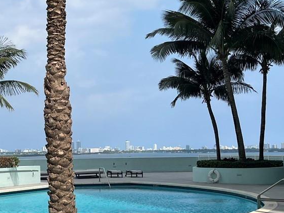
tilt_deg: +2.1
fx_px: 607
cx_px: 29
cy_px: 129
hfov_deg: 25.5
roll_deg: +1.4
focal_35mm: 74
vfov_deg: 19.9
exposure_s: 1/5076
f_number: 1.6
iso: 50
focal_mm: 5.1
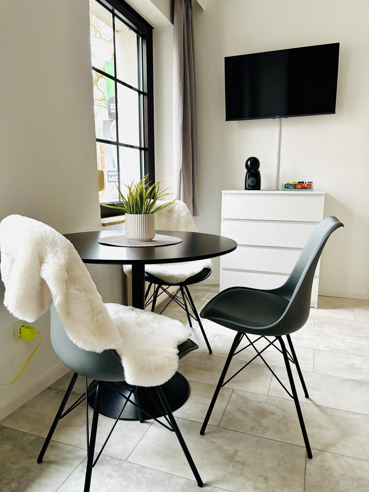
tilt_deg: -9.0
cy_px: 246
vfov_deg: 67.3
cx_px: 184
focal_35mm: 26
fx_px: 370
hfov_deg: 53.1
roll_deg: -0.3
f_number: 1.6
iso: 500
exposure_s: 1/48
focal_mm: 5.96
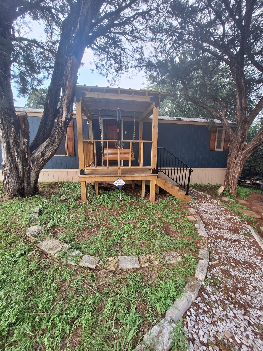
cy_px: 176
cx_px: 132
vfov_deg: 106.2
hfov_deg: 89.9
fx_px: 132
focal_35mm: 13
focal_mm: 1.74
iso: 64
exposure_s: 1/120
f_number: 2.2
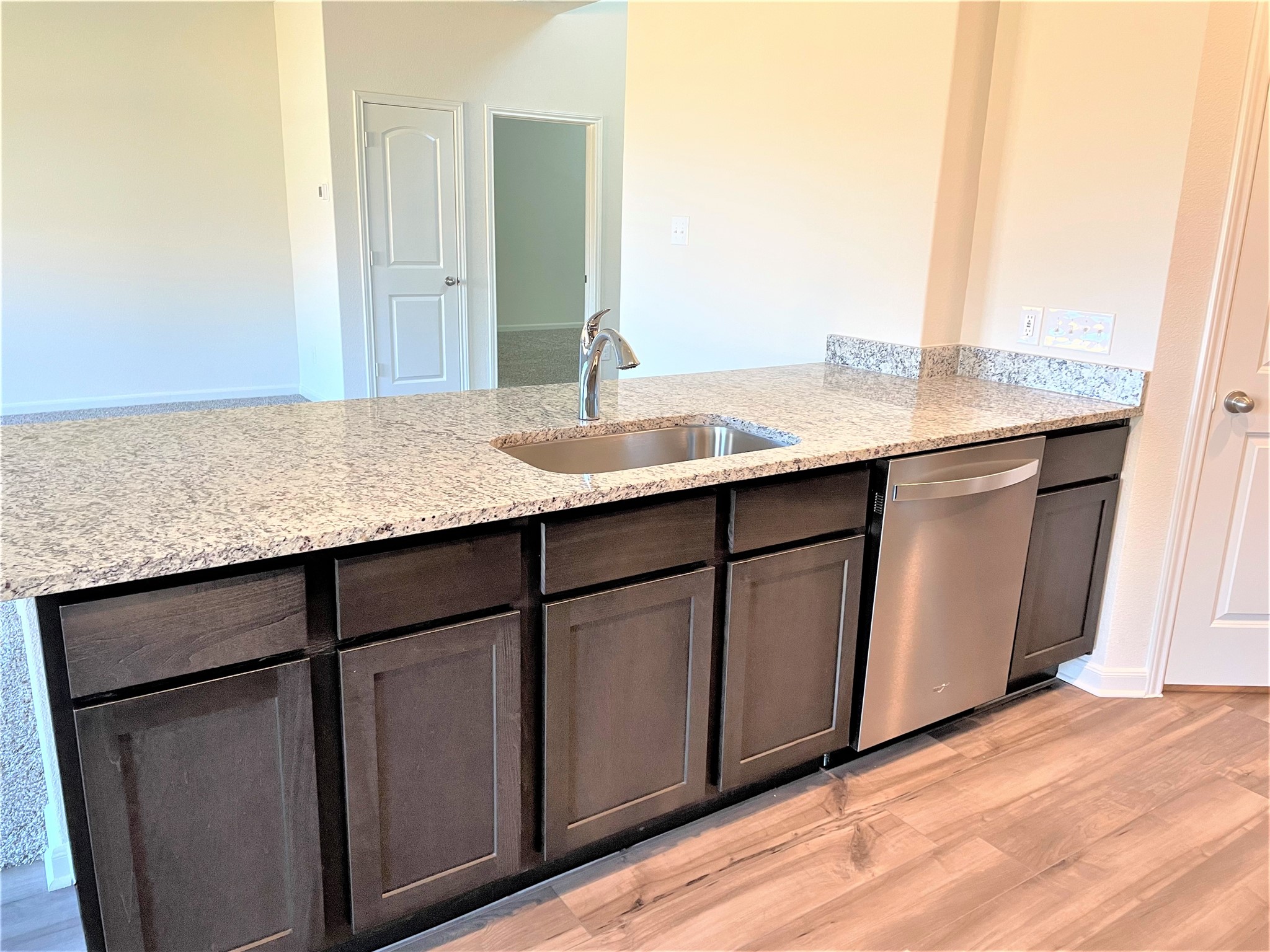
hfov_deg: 67.3
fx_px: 954
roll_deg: -0.7
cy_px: 476
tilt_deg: -14.8
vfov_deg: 53.1
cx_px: 635
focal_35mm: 26
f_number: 1.6
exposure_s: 1/60
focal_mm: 4.2
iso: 100
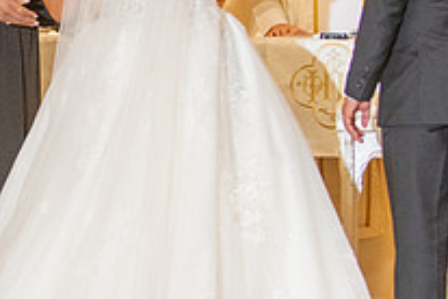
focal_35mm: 323
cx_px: -104
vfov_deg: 4.3
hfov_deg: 6.3
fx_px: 4019
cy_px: 144
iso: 1000
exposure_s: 1/200
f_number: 2.8
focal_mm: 70
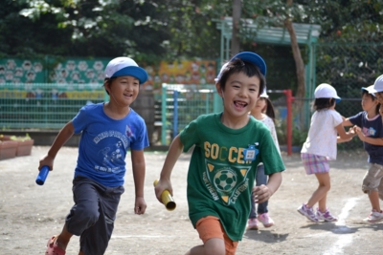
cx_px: 192
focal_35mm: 102
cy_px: 128
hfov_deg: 20.0
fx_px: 1085
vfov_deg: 13.4
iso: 400
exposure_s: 1/1000
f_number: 4.5
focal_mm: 68
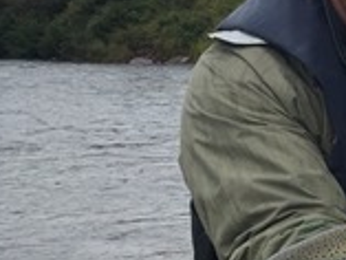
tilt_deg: -8.8
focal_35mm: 118
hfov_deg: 14.9
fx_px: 1180
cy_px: 201
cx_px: 582
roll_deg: +0.5
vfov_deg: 12.5
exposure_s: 1/657
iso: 25
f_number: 2.2
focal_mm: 4.15
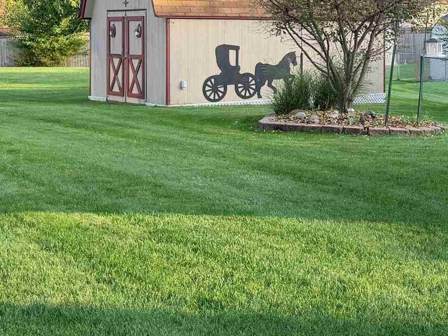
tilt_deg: -0.9
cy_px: 30
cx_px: 404
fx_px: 932
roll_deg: -0.2
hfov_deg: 26.1
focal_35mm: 72
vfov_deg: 20.0
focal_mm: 6.76
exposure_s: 1/383
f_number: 1.78
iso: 100
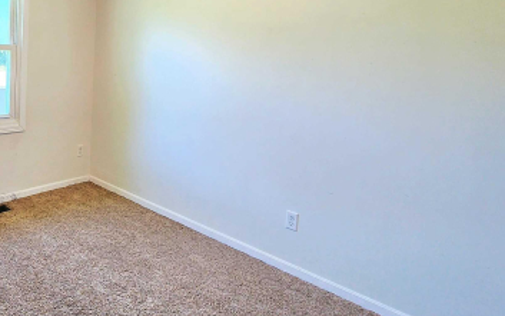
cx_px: 112
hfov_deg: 65.1
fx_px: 358
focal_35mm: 26
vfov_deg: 45.6
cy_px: 71
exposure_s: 1/60.2
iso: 160
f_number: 2.2
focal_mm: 2.2
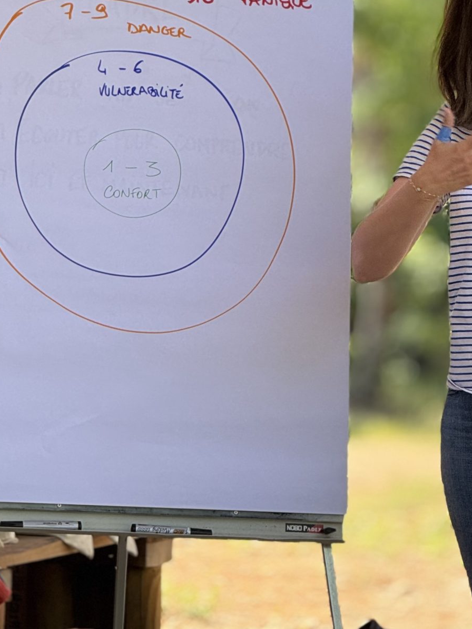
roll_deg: -1.5
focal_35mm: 257
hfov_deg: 5.8
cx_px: 264
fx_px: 4673
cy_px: 107
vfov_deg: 7.7
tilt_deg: +0.4
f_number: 2.8
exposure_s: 1/220
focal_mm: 15.66
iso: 50
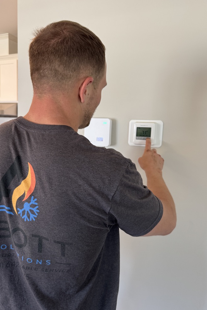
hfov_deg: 49.5
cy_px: 156
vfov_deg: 69.4
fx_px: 224
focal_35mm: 26
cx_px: 96
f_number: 1.78
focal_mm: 6.76
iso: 160
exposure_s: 1/60
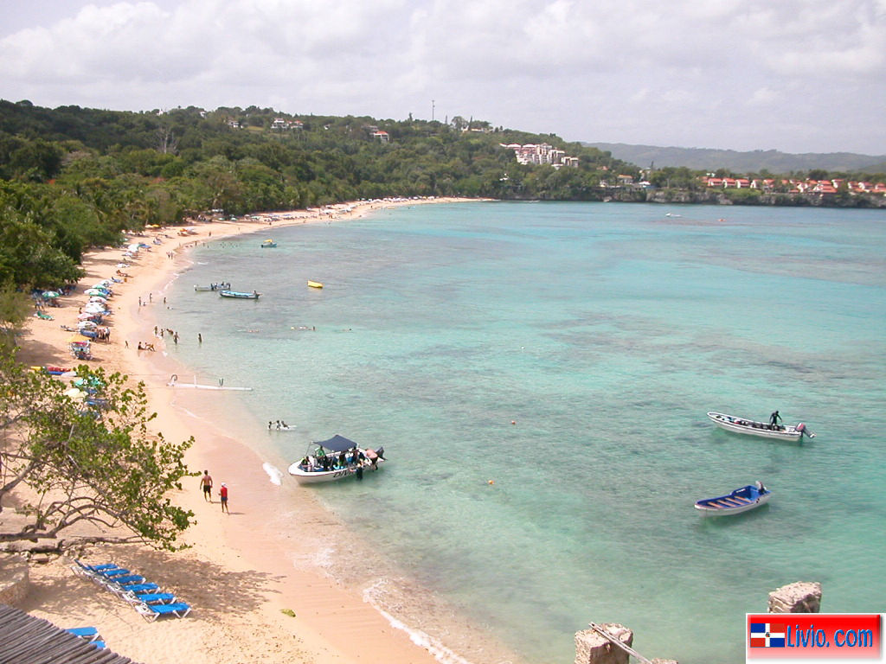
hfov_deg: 50.1
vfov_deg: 38.7
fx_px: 947
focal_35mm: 37
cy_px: 332
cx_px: 443
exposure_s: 1/1595
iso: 100
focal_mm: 5.6
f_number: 2.7
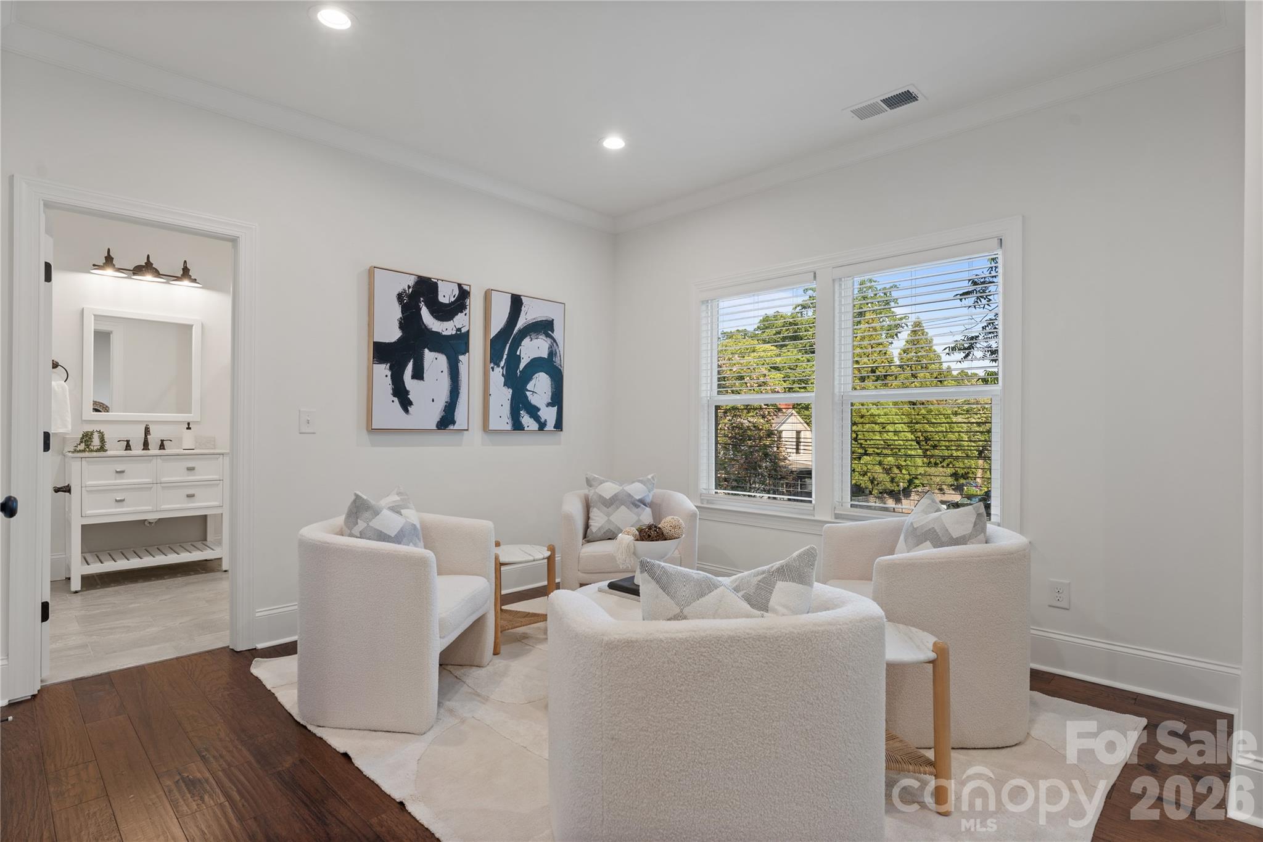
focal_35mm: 18
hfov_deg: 91.0
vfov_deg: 68.3
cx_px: 632
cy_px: 421
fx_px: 621
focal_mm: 17.7
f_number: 9
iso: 160
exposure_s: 1/2.5
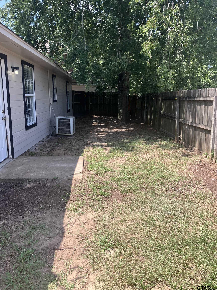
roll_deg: -0.5
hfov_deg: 49.7
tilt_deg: -10.7
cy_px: 145
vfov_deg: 63.4
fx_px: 234
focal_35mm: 28
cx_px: 108
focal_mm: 3.99
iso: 32
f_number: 1.8
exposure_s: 1/714
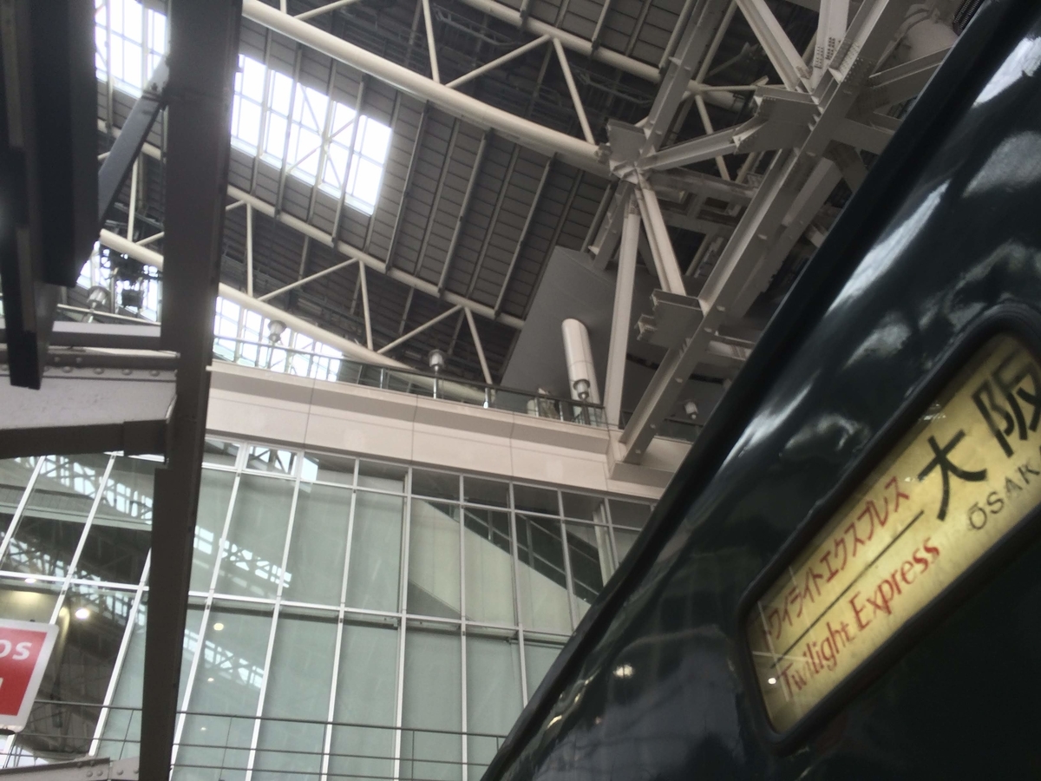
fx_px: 872
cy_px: 390
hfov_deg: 61.7
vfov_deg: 48.2
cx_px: 520
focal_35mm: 29
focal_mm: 4.15
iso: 50
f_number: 2.2
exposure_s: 1/120
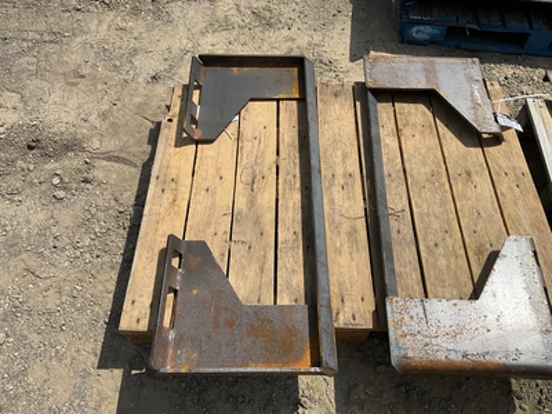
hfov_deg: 61.7
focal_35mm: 29
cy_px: 207
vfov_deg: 48.2
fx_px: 462
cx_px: 276
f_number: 1.8
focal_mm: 3
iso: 25
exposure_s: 1/2801
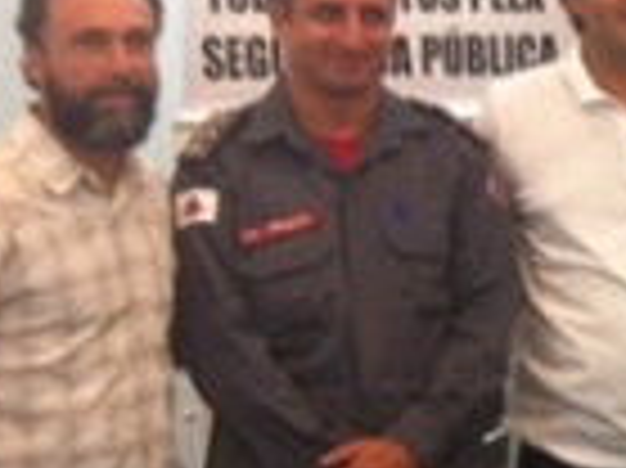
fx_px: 2728
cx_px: 1284
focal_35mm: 151
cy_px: 230
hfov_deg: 11.6
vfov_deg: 9.8
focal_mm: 3.85
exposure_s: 1/17
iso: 100
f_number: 2.8
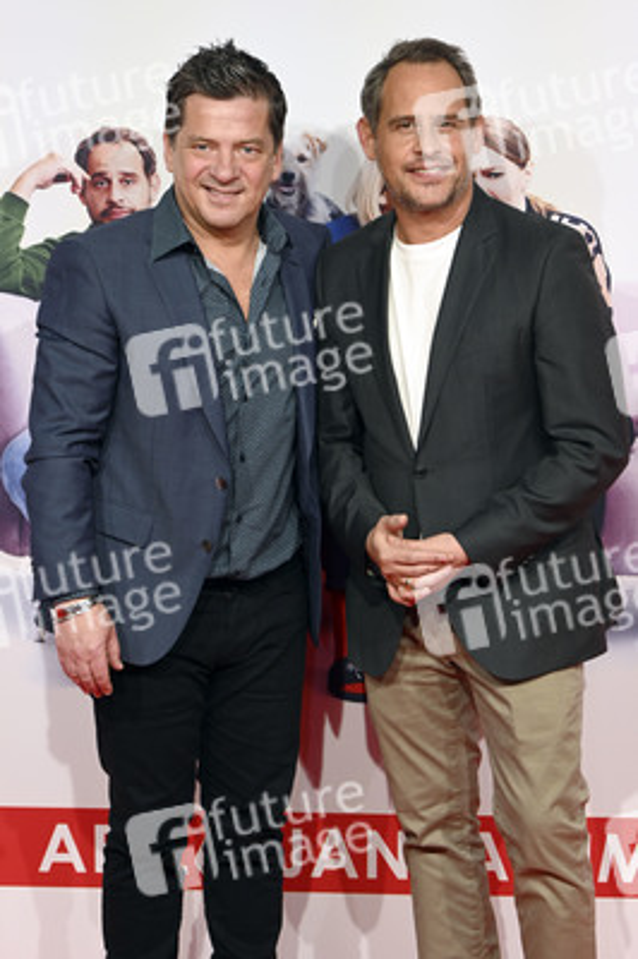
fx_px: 2423
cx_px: 319
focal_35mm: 91
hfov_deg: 15.0
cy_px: 480
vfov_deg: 22.4
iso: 1250
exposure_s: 1/160
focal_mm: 91
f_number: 6.3
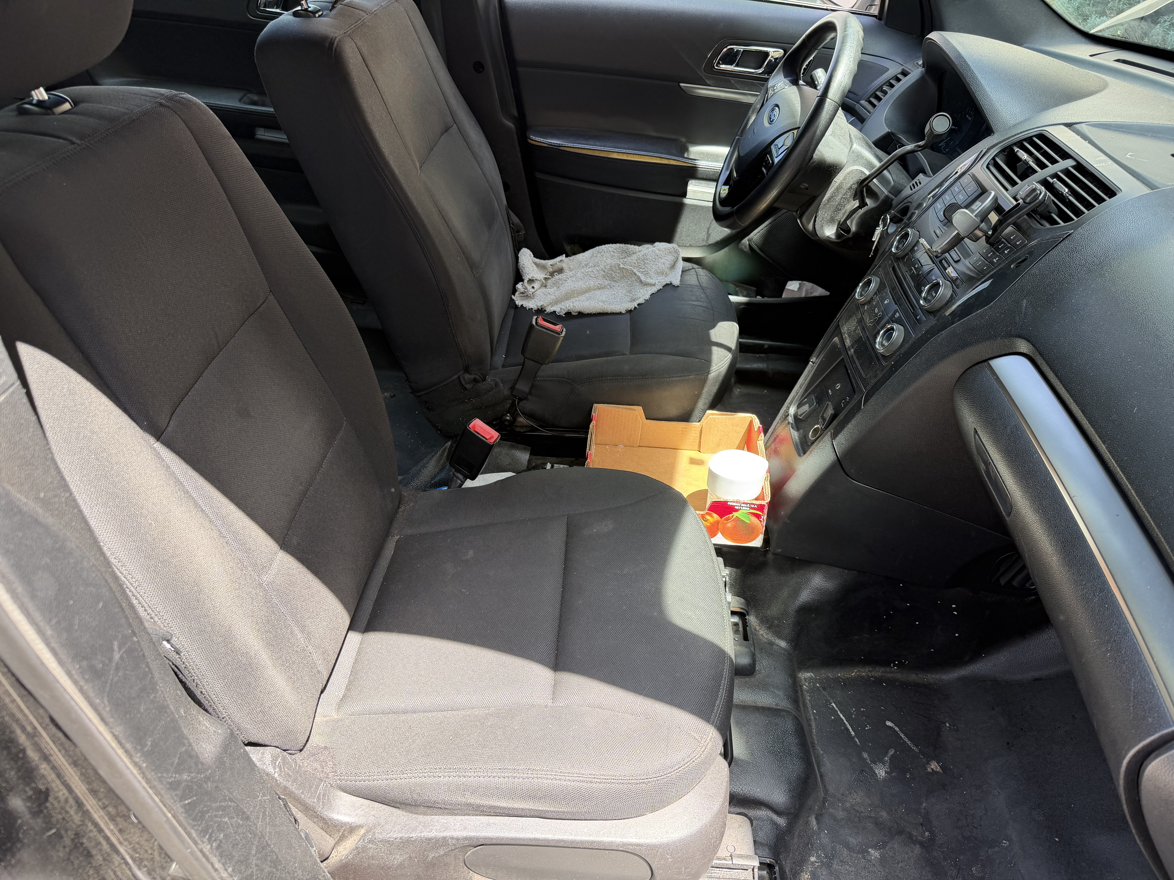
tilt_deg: -35.8
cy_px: 440
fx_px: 814
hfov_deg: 71.6
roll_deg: -5.3
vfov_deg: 56.8
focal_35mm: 24
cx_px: 587
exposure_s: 1/187
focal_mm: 6.76
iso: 64
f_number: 1.78
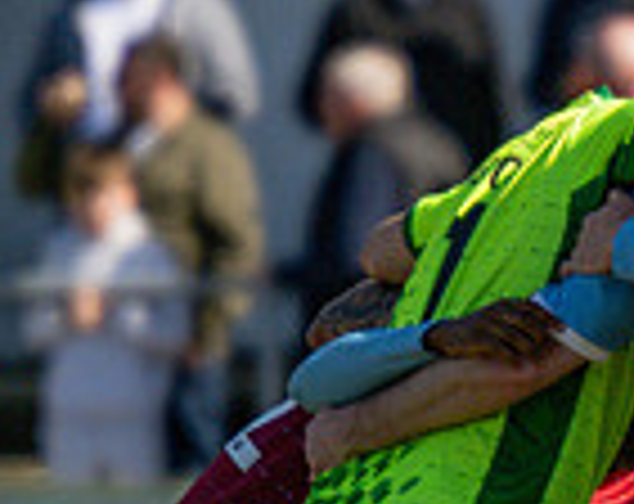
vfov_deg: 1.0
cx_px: 957
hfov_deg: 1.3
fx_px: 28106
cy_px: 328
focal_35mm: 1502
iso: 400
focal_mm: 280
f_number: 4
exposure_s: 1/6400
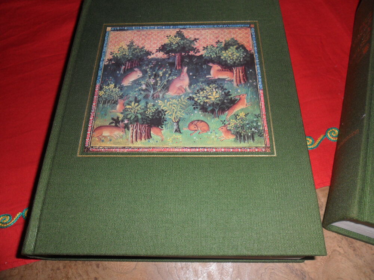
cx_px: 187
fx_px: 292
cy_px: 140
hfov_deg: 65.3
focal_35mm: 27
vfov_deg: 51.4
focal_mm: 4.9
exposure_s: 1/45
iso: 100
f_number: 8.9
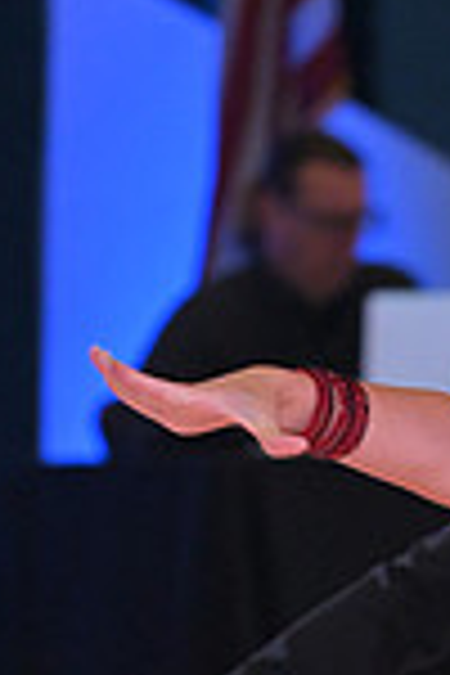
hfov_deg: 2.0
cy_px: 1008
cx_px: 772
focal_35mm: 677
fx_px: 12693
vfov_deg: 3.0
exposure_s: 1/500
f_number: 5
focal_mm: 175
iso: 3200
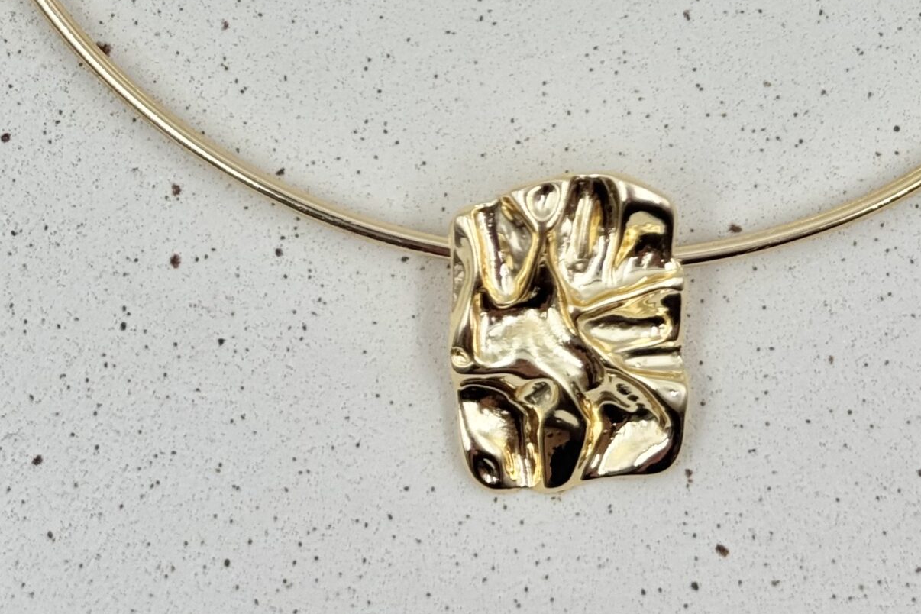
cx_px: 574
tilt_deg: -81.7
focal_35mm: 106
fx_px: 2712
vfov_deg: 12.4
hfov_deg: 19.2
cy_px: -231
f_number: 1.78
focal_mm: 6.76
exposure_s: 1/522
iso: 64
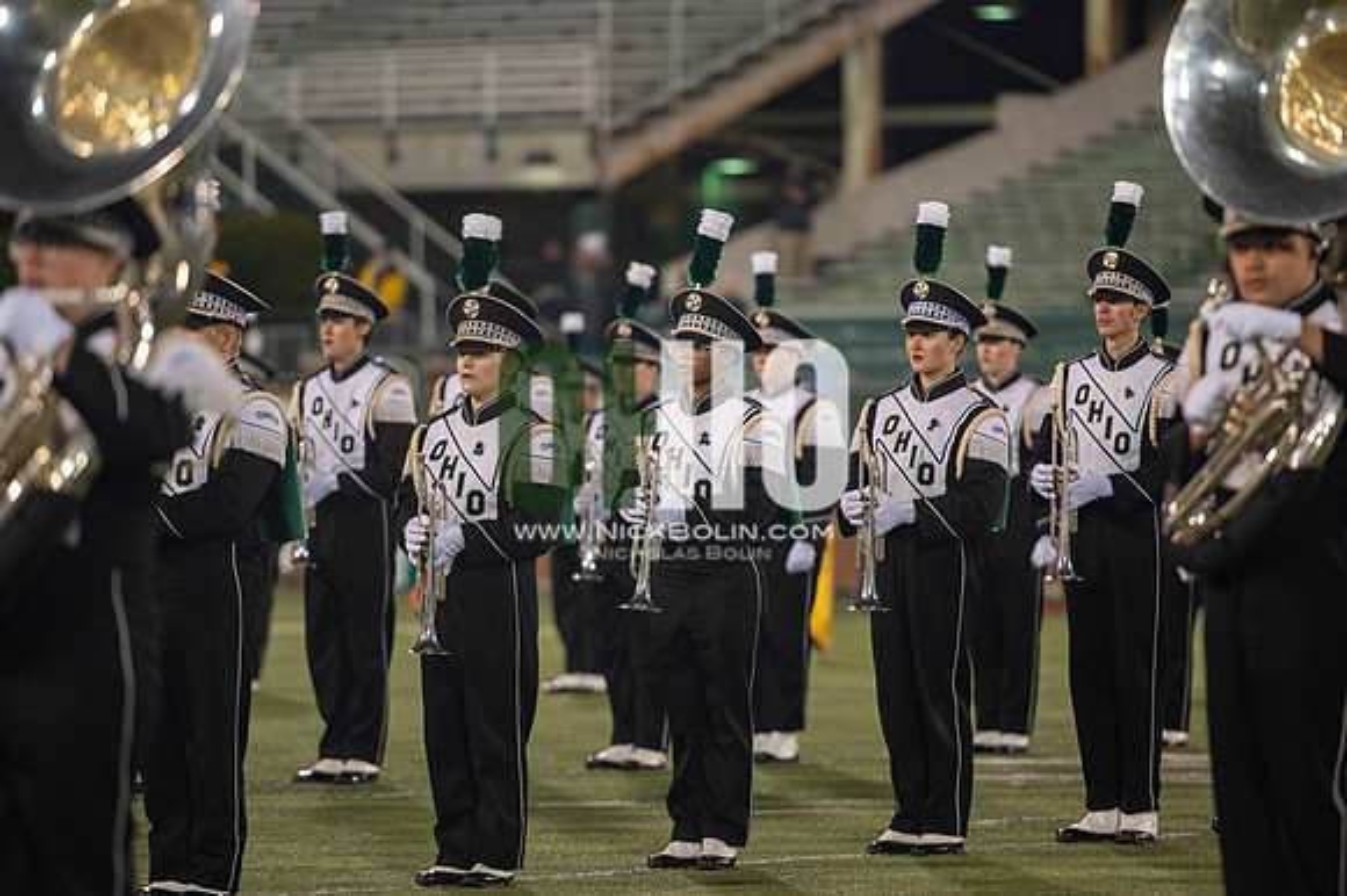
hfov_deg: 10.3
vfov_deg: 6.9
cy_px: 448
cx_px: 674
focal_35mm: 200
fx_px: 7479
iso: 1000
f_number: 2.8
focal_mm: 200
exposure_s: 1/500
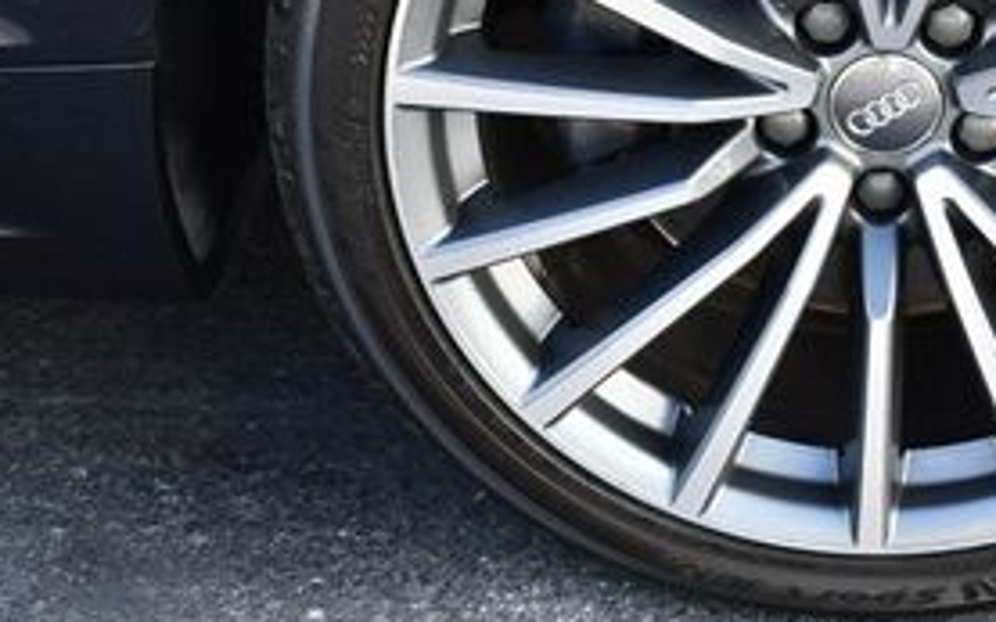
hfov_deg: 23.9
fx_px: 2307
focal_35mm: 85
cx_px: 816
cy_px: 58
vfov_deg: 15.2
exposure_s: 1/250
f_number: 5.6
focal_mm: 18
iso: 360
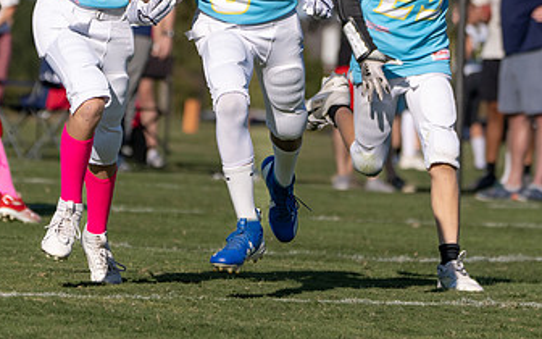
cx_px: 228
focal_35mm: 466
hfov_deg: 4.5
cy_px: 33
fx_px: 6883
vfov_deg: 2.8
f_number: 5.6
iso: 250
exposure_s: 1/3200
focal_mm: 198
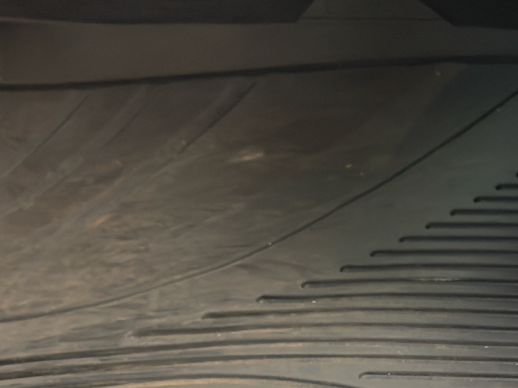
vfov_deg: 11.5
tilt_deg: -33.5
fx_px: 1930
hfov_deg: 14.7
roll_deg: +3.6
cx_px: 640
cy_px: 246
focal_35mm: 129
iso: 200
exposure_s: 1/60
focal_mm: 6.76
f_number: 1.78
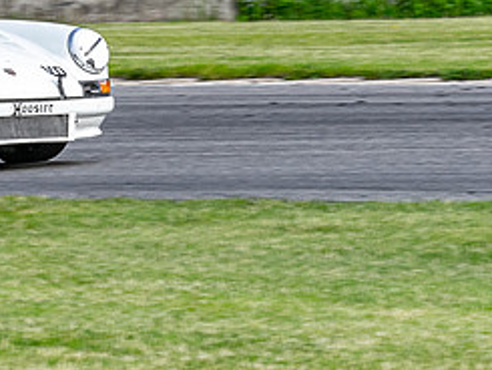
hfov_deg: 3.7
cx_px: -99
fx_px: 7665
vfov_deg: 2.8
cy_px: -7
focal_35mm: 539
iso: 400
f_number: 9
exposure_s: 1/400
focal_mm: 100
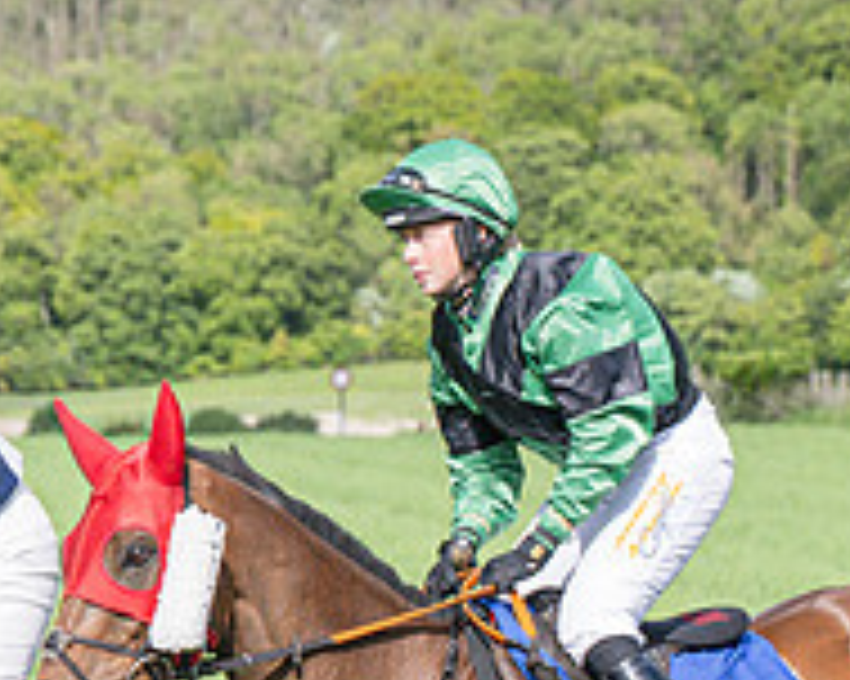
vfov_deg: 4.4
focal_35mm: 354
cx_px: 46
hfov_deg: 5.5
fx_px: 8901
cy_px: 799
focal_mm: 70
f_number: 5
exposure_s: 1/2500
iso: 400
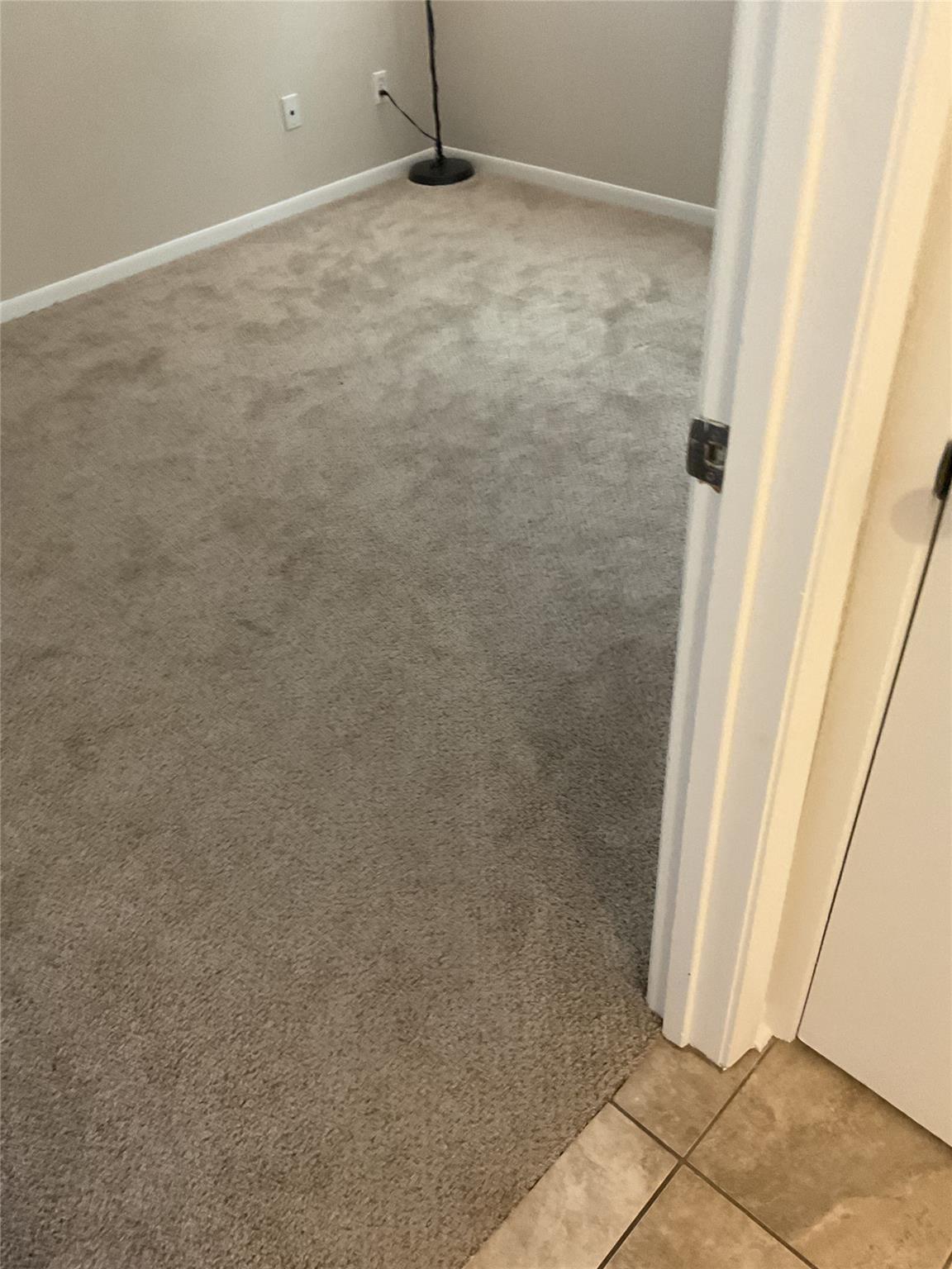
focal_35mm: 29
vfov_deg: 61.7
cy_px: 634
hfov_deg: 48.2
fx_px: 1063
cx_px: 476
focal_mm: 3
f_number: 1.8
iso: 250
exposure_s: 1/40
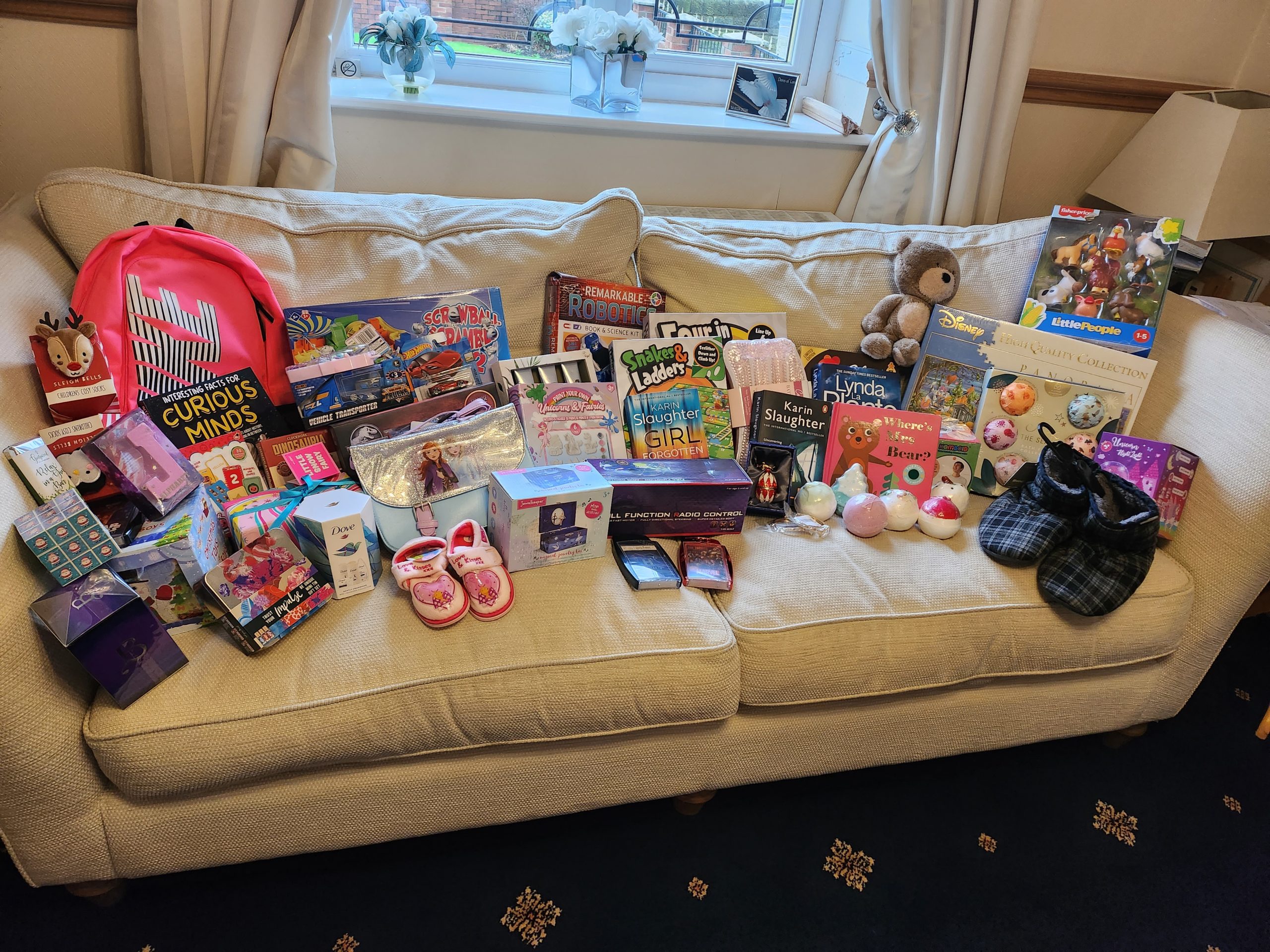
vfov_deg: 56.8
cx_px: 635
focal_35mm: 24
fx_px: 881
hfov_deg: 71.6
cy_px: 476
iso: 400
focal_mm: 5
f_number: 1.8
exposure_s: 1/100
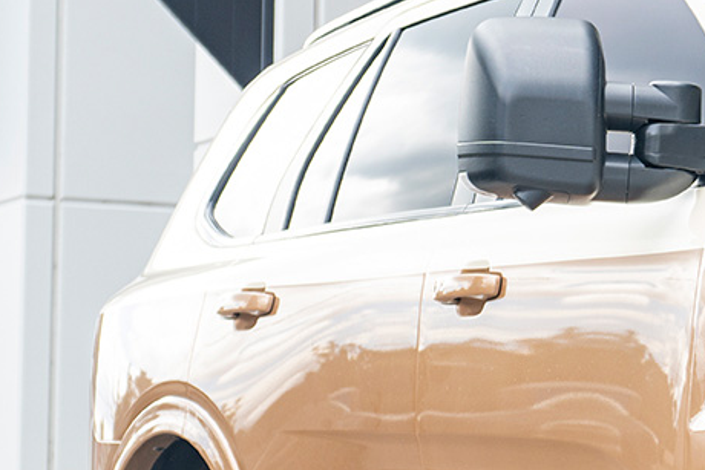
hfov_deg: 13.7
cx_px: 1186
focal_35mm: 137
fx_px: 2684
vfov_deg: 10.0
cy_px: 363
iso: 100
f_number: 4
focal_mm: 35
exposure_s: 1/60
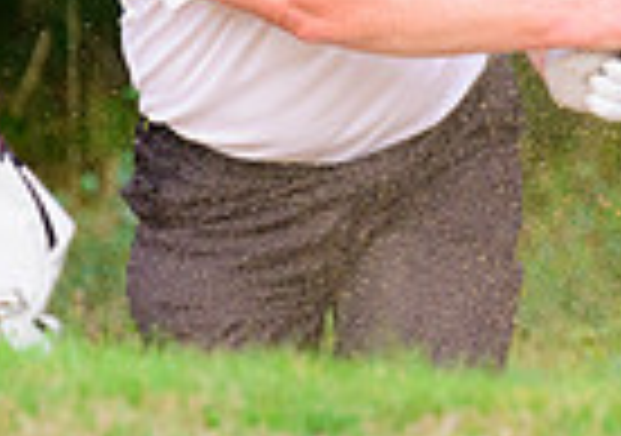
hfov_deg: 1.0
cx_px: 529
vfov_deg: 0.7
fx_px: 36857
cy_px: -111
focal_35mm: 2101
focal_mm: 400
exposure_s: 1/1000
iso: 1000
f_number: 5.6
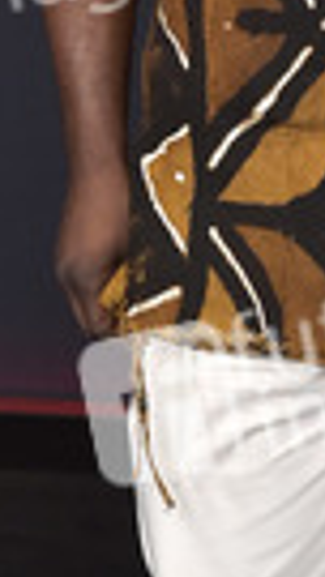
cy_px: -256
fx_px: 2756
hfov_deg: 6.7
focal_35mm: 180
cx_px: 425
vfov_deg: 11.5
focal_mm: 58
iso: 2000
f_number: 6.3
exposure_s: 1/250
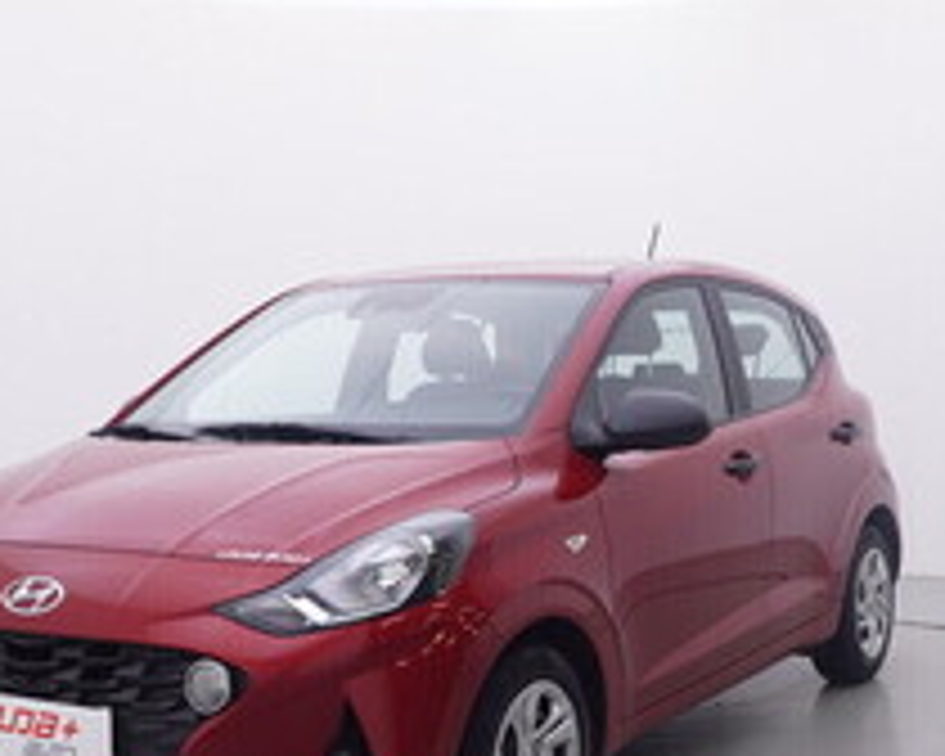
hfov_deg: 34.0
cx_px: 511
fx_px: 1545
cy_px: 533
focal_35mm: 55
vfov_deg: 27.3
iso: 200
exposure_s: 1/80
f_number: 5
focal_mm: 15
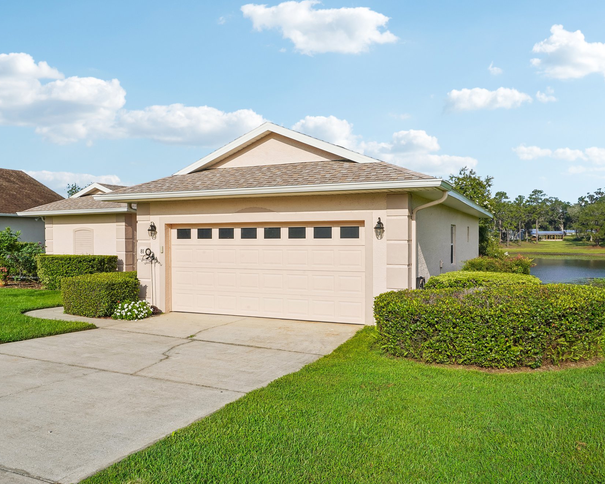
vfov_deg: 50.0
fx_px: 519
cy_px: 237
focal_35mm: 29
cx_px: 258
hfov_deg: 60.2
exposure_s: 1/80
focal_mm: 25
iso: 100
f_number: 20
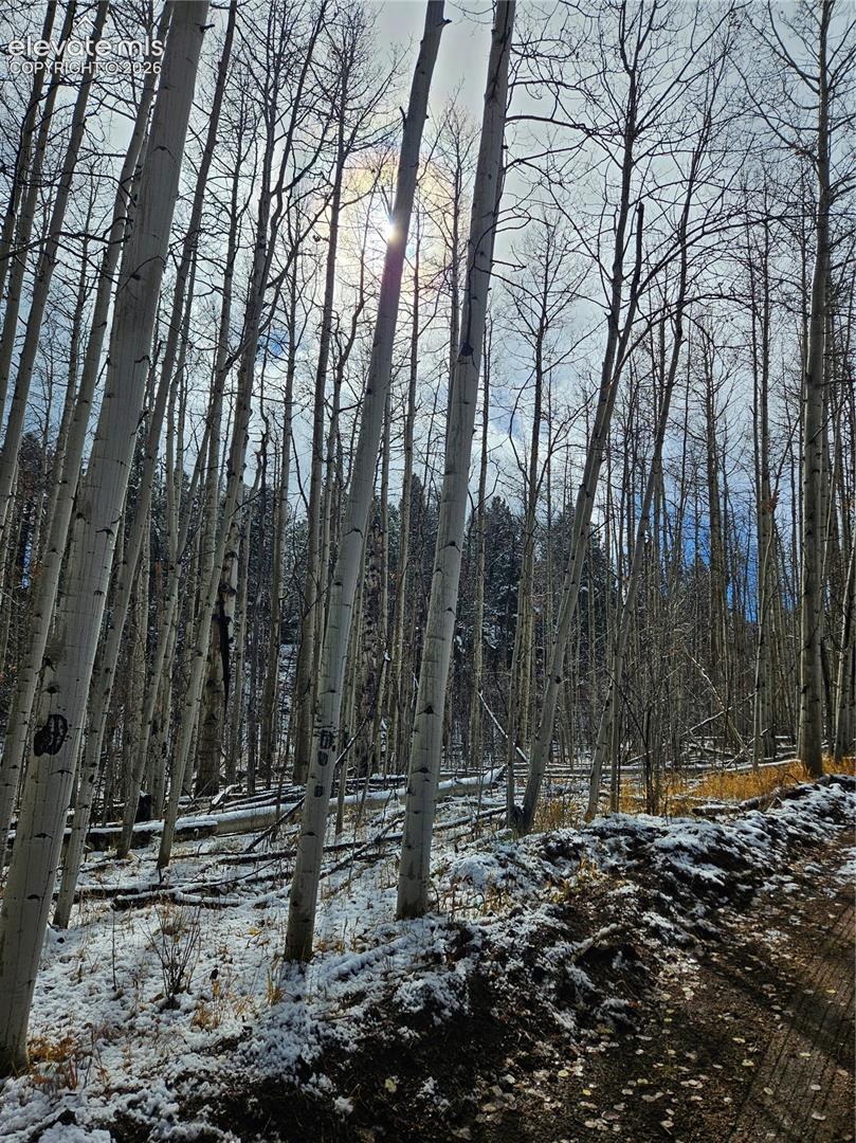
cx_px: 428
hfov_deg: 58.8
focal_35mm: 23
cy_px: 572
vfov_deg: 73.9
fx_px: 759
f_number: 1.8
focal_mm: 5.4
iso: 25
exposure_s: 1/4886
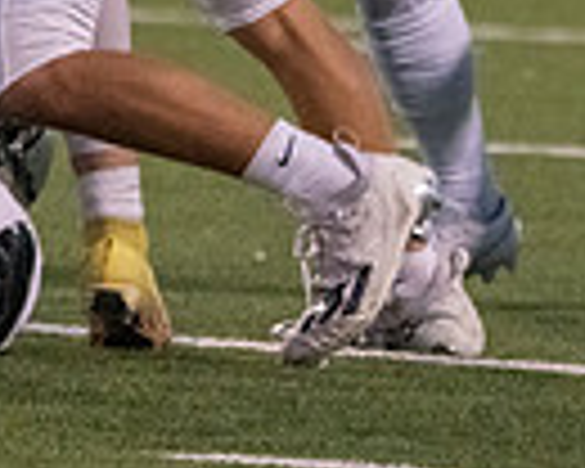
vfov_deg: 1.1
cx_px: -66
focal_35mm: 1422
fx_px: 24620
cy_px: -246
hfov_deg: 1.4
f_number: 5.6
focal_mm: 306
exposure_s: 1/1250
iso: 10000
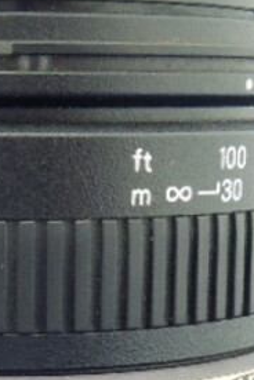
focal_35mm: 113
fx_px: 1196
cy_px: 431
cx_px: -8
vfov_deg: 17.4
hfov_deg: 12.0
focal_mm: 4.5
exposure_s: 1/20
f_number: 3.3
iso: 400
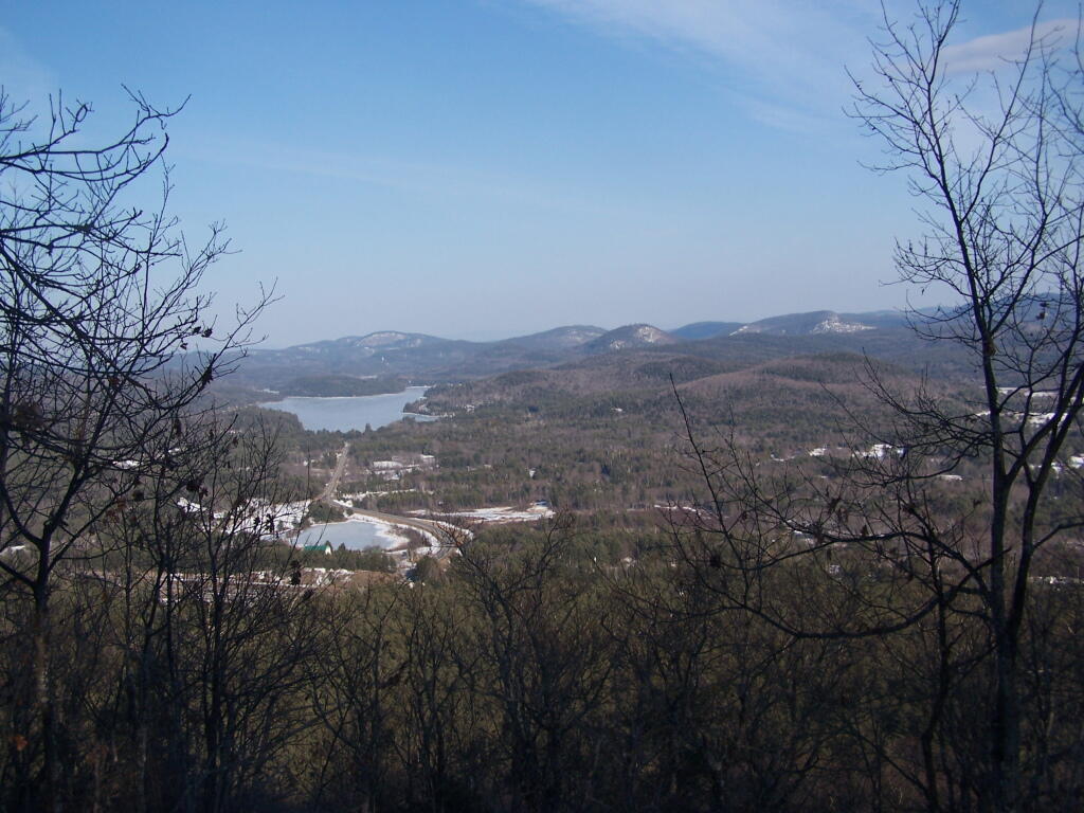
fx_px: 1190
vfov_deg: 37.7
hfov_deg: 49.0
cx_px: 542
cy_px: 406
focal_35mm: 38
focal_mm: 6.3
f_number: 4
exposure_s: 1/1000
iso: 80
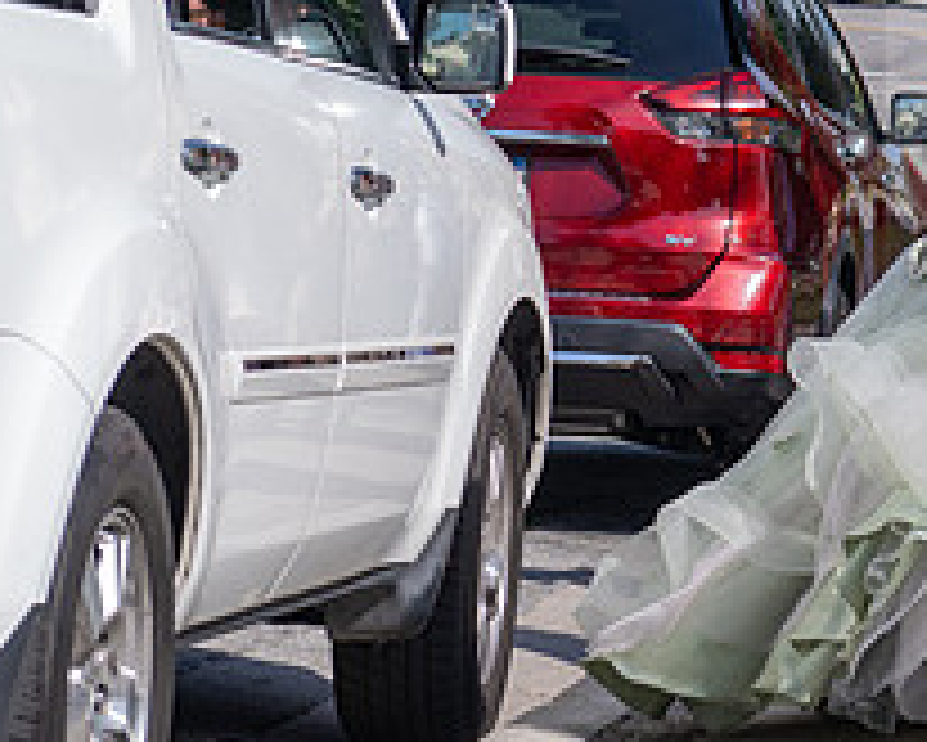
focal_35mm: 219
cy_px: 170
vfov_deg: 7.1
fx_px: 6011
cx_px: 1089
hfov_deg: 8.7
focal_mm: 70
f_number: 5.6
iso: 200
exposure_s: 1/800
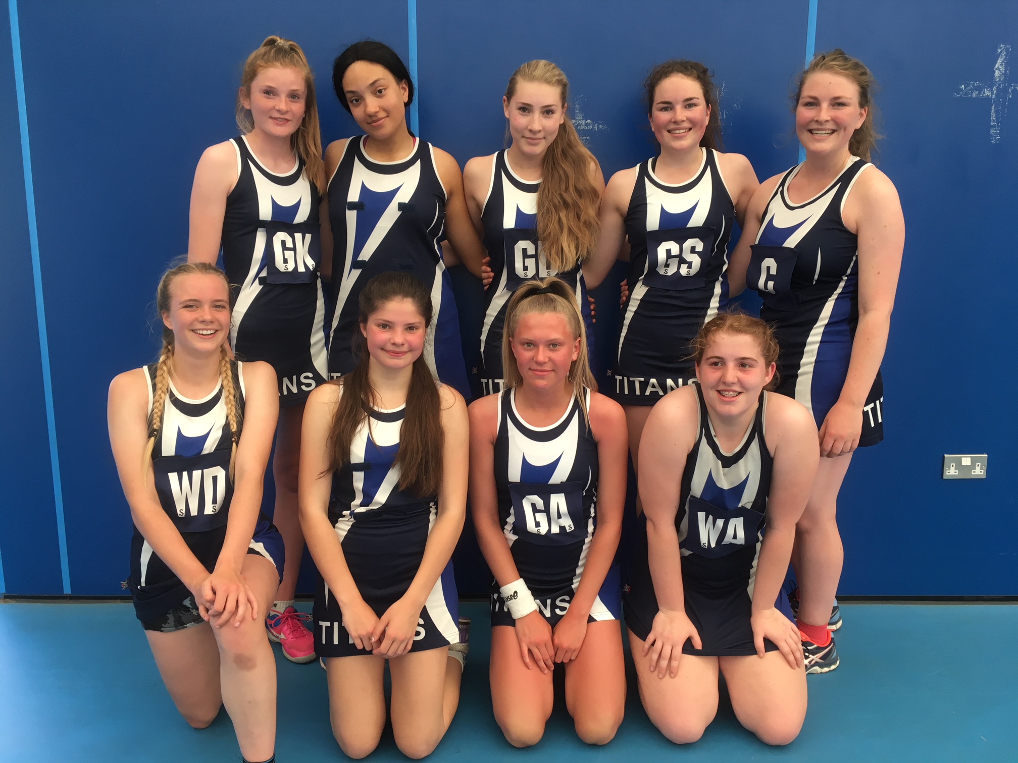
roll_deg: +0.9
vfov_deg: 48.2
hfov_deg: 61.7
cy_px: 382
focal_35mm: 29
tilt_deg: -12.1
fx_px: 853
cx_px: 509
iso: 25
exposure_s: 1/33
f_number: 2.2
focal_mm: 4.15
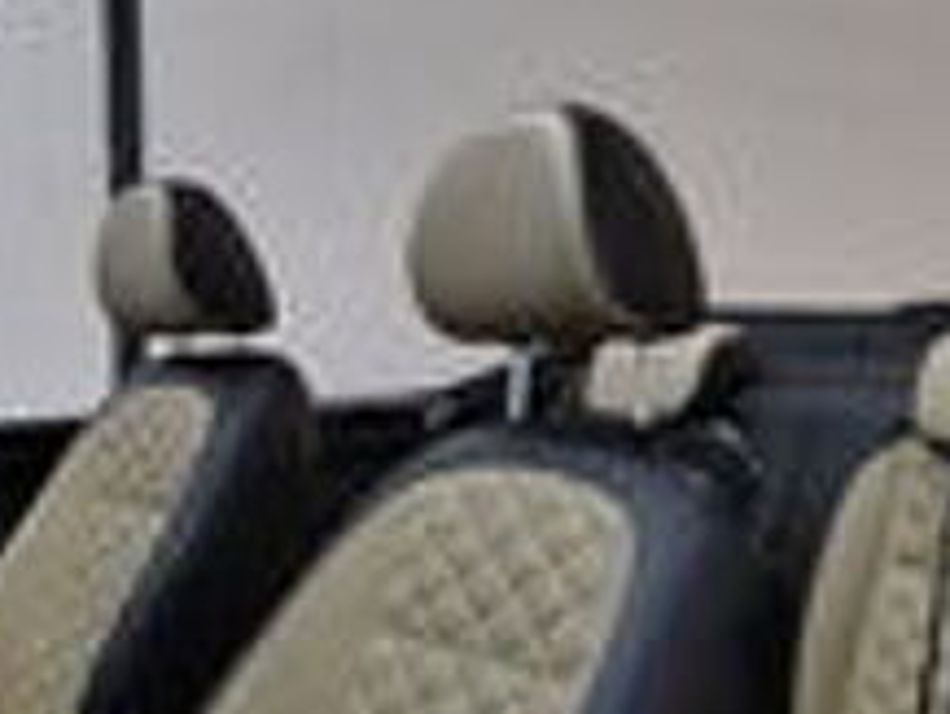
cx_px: 215
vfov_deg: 26.9
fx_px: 1455
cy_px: 587
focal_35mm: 53
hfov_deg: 35.2
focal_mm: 12
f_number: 2.8
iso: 200
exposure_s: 1/80
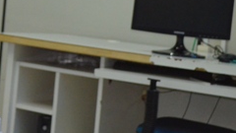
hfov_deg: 14.6
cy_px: -42
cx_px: -58
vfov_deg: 8.4
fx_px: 889
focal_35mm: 142
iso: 2500
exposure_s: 1/60
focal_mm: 34
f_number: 5
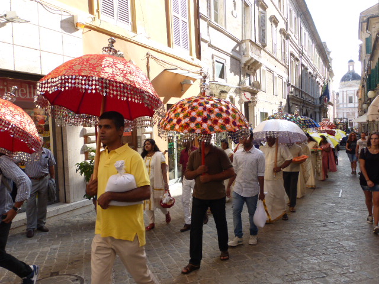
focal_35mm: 28
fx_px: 307
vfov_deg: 49.7
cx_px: 190
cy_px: 142
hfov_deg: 63.4
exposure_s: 1/250
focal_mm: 4.8
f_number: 4
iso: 160
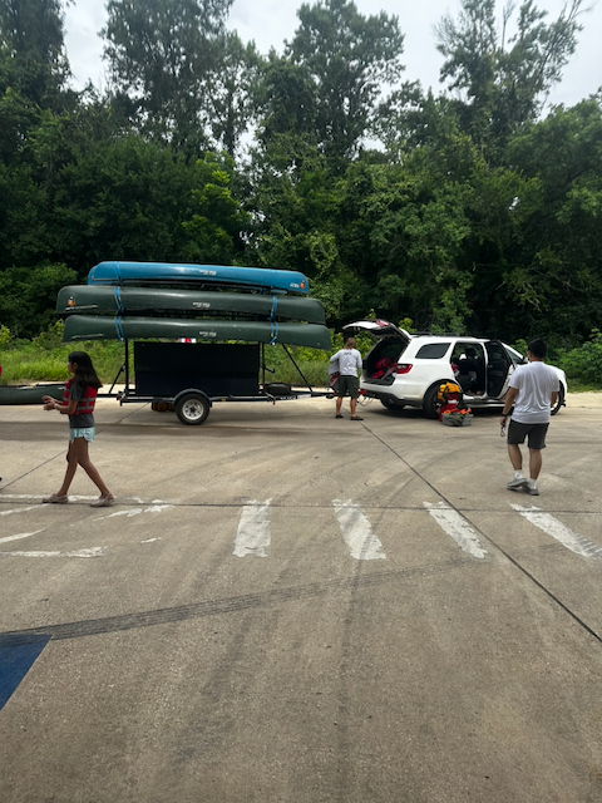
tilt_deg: -6.4
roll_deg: -3.2
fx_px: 557
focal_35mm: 24
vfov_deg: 71.6
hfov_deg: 56.8
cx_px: 301
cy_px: 402
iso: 80
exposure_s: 1/1845
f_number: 1.78
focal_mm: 6.86
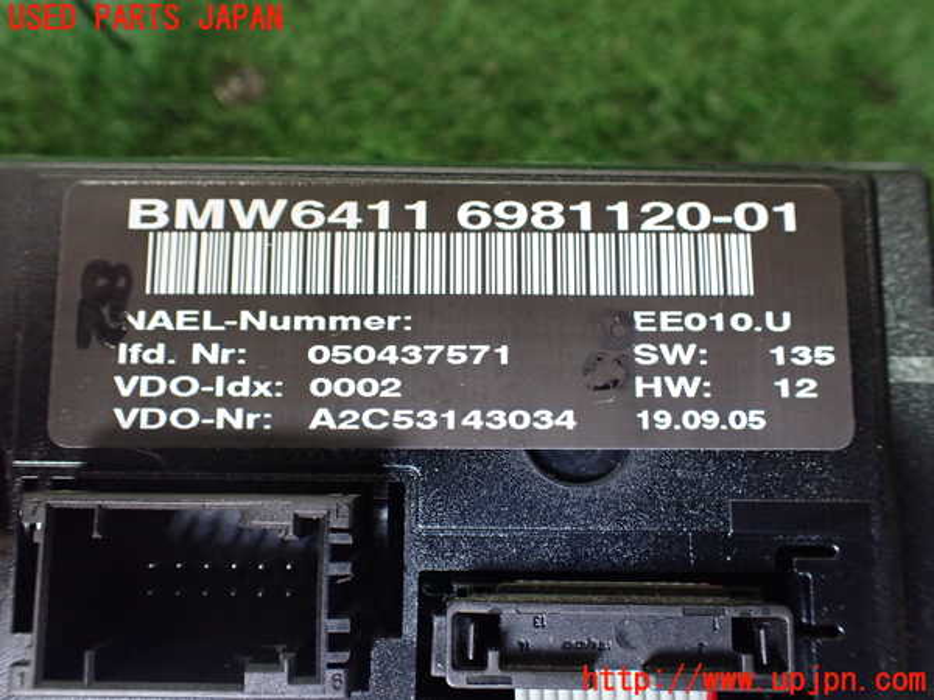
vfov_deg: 46.8
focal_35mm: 30
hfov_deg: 60.0
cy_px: 350
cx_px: 467
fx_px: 809
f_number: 2.3
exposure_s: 1/125
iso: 640
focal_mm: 5.4
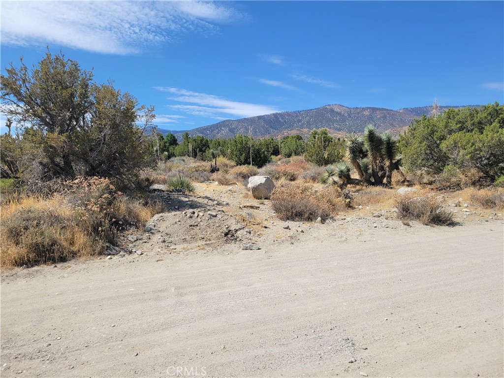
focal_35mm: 26
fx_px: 379
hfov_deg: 67.3
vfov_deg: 53.1
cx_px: 252
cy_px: 189
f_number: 1.8
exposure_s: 1/3354
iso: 40
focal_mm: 5.4
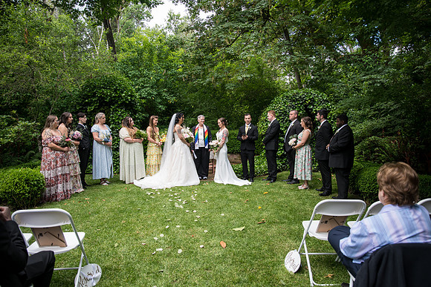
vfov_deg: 53.2
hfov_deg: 73.7
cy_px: 144
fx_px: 287
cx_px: 216
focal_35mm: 24
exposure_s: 1/400
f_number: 4
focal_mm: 24
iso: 500
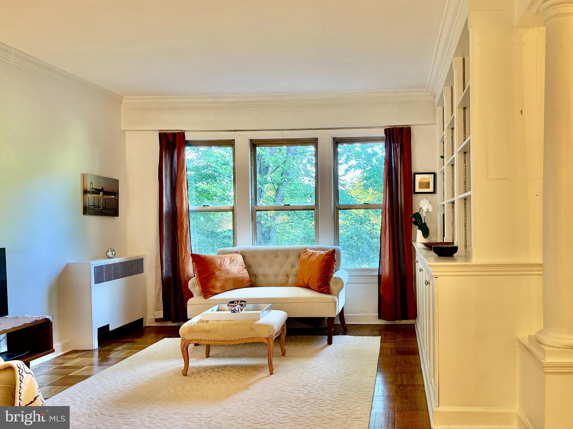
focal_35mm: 24
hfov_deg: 71.6
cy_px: 214
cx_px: 286
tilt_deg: -0.1
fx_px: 397
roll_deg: -0.2
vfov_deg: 56.8
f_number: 1.78
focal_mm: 6.76
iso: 200
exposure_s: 1/60
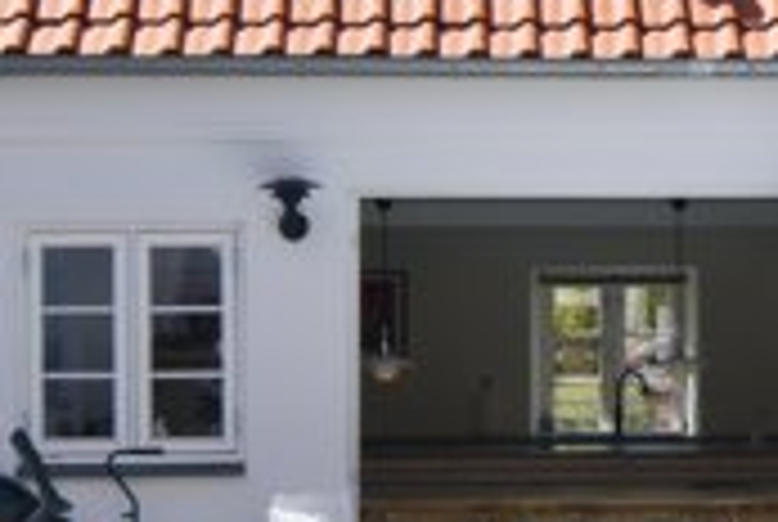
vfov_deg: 8.3
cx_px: 643
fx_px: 3594
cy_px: 344
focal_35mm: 166
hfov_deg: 12.3
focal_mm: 24
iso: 200
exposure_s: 1/400
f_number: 8
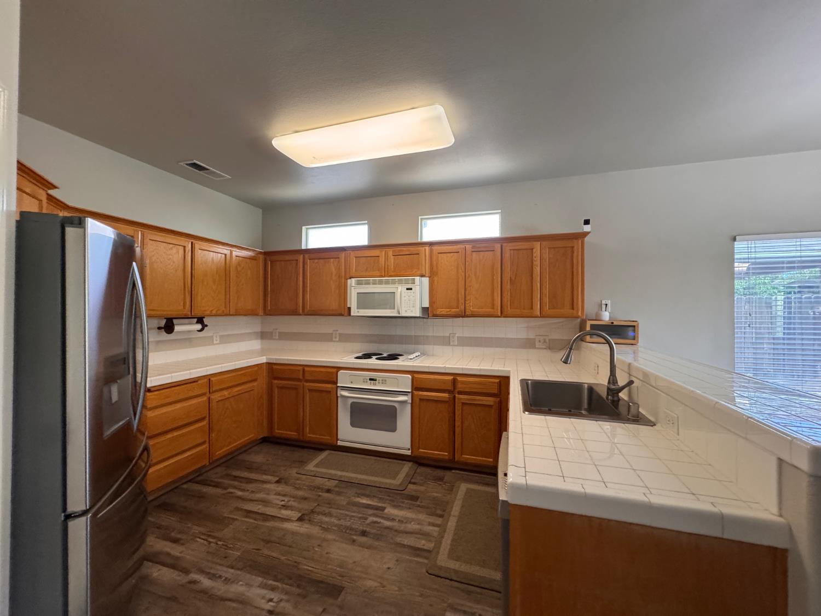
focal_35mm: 14
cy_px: 308
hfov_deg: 102.1
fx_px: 332
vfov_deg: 85.7
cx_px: 410
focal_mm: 2.22
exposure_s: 1/120
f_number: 2.2
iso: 320
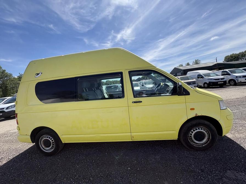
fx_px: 99
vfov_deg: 85.7
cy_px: 92
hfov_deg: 102.1
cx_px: 123
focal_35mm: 14
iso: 40
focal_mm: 2.22
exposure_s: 1/1449
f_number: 2.2
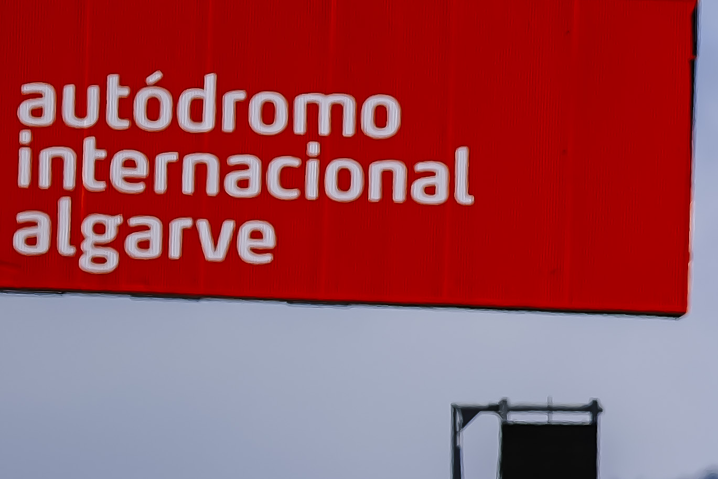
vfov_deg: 1.0
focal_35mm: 1367
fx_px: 27265
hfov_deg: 1.5
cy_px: 725
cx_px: 747
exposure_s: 1/8000
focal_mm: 200
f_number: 2
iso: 200
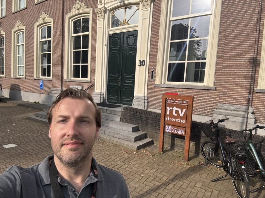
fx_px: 176
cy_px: 99
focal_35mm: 23
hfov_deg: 73.9
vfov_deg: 58.9
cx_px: 132
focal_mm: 2.69
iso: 25
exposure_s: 1/915
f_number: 1.9
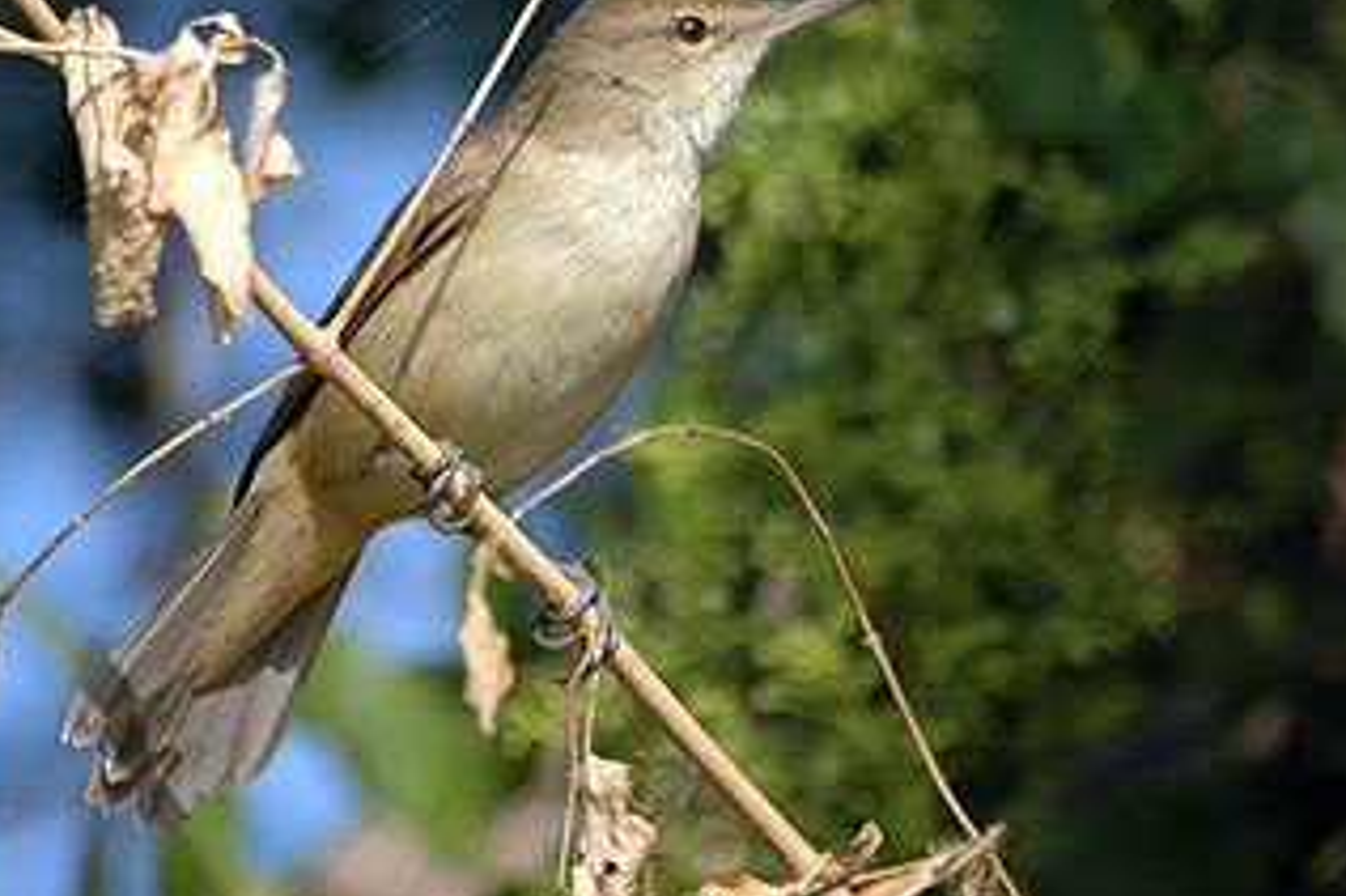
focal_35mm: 638
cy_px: 333
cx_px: 433
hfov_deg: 3.2
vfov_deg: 2.2
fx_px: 23841
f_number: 5.6
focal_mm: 300
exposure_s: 1/500
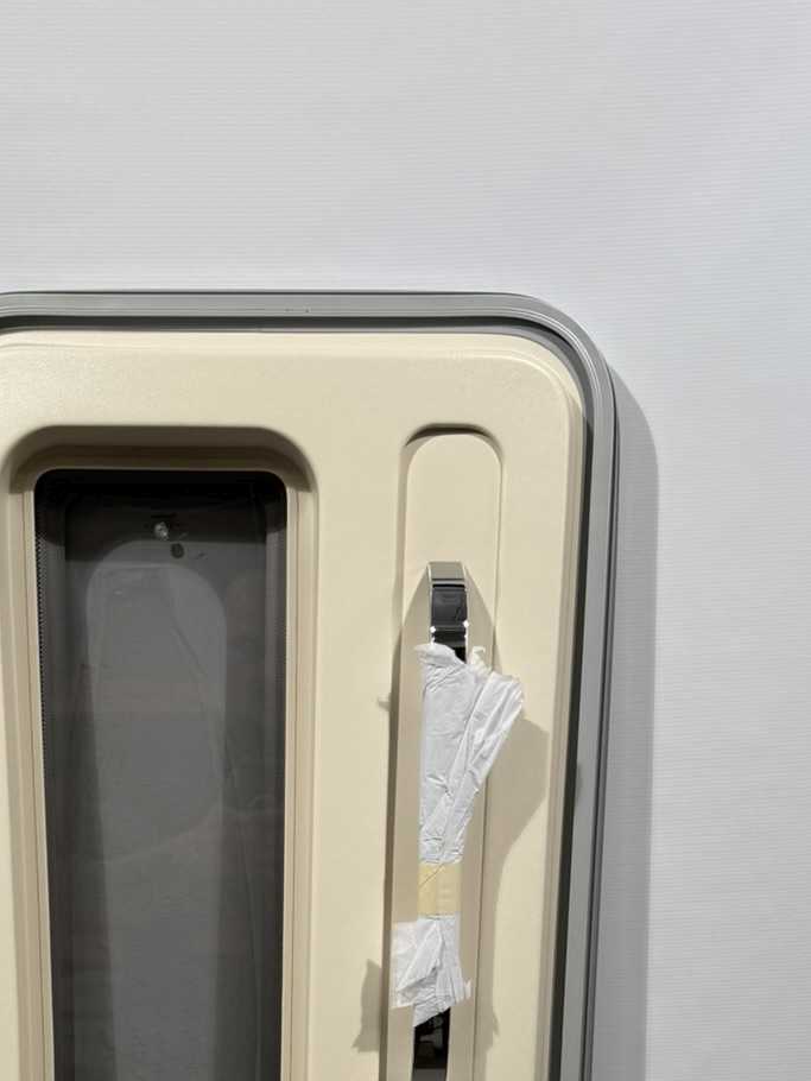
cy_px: 1158
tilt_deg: -14.0
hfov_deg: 26.9
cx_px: 265
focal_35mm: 54
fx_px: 1686
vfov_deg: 31.9
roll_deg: -0.2
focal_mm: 6.76
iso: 64
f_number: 1.78
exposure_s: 1/227
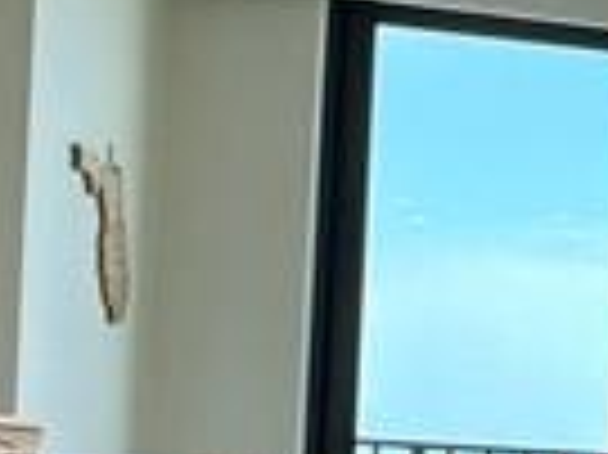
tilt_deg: +0.0
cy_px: 521
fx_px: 1860
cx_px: 1252
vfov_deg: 13.6
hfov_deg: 14.8
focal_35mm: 106
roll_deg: -2.7
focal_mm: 2.22
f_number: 2.2
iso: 50
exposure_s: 1/120
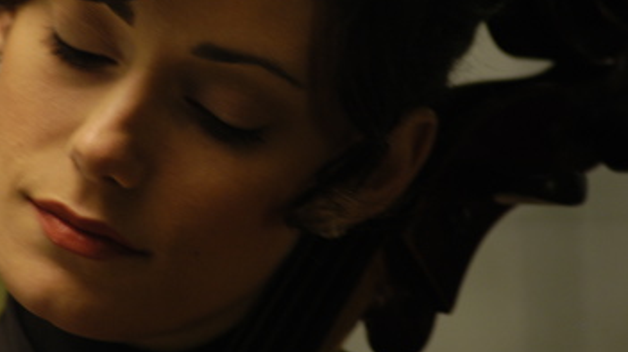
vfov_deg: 2.7
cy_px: 141
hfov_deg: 4.8
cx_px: 217
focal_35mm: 447
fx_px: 7440
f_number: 5
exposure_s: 1/50
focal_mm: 200
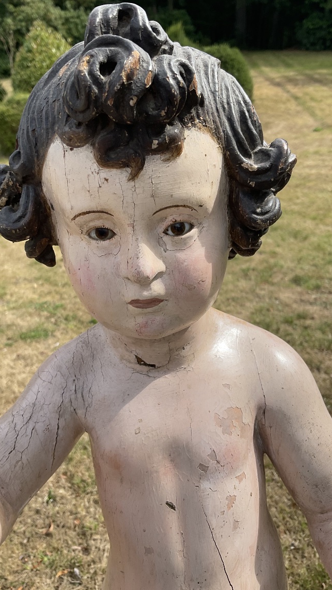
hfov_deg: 35.6
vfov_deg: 59.5
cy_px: 291
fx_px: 517
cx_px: 151
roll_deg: +2.4
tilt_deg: -20.7
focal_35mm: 33
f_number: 1.8
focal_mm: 3
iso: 16
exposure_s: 1/898
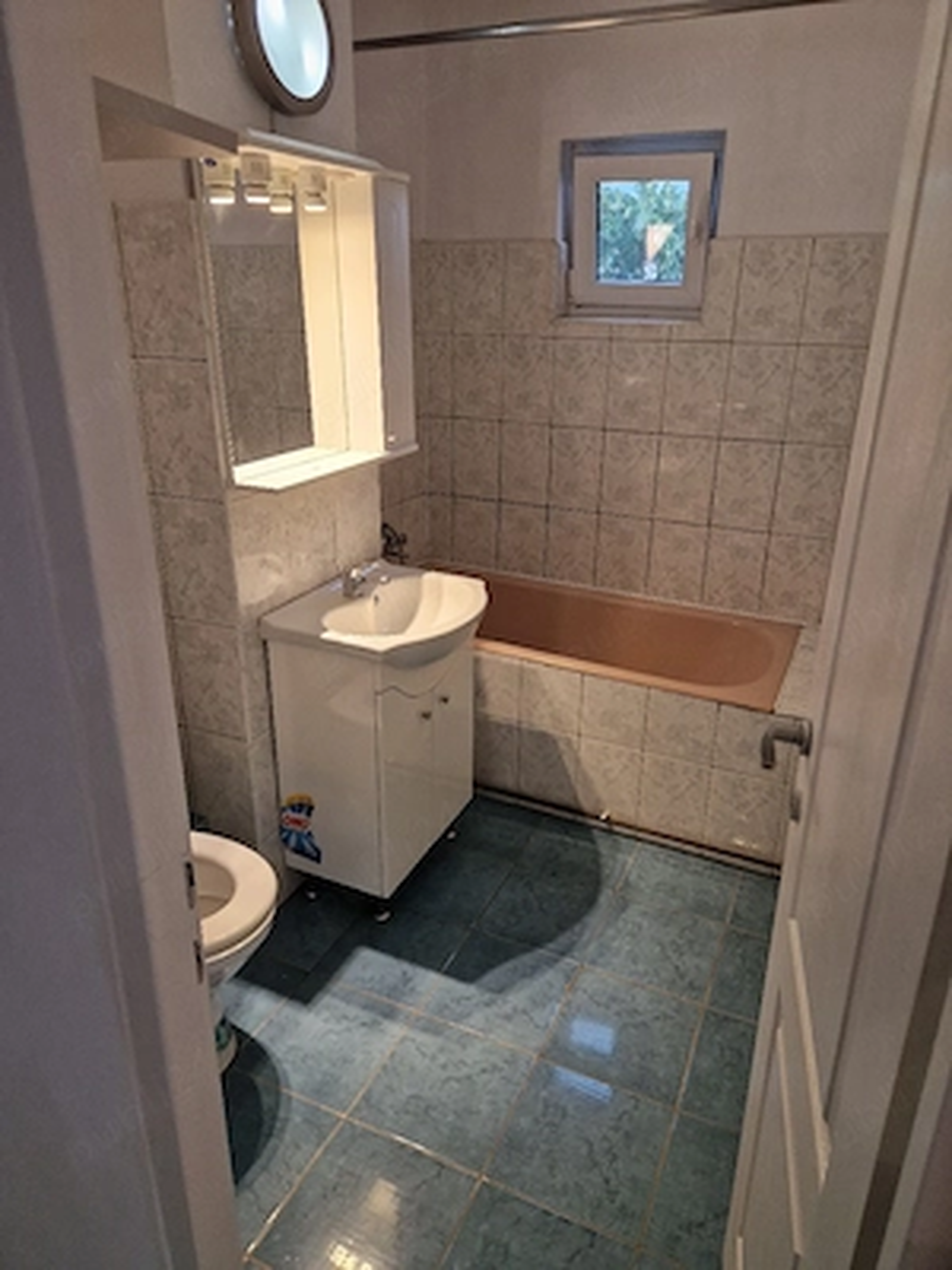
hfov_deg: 58.9
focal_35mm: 23
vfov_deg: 73.9
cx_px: 476
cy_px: 635
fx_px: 843
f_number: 1.8
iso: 160
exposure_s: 1/100
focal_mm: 5.4
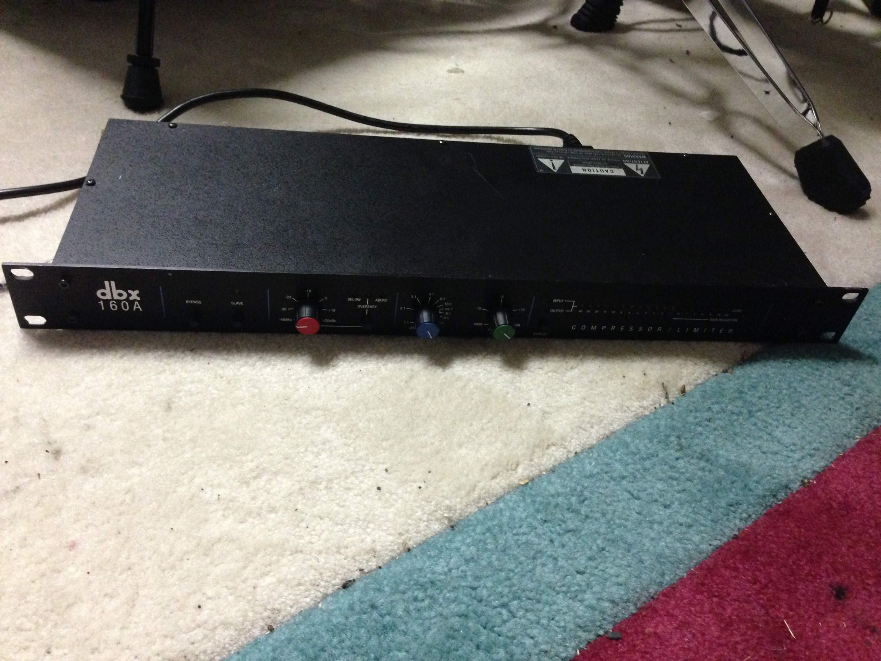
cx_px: 440
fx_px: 840
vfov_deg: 42.9
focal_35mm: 33
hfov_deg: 55.4
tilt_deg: -41.9
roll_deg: -6.3
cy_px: 330
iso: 400
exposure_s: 1/15
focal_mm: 4.12
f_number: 2.4
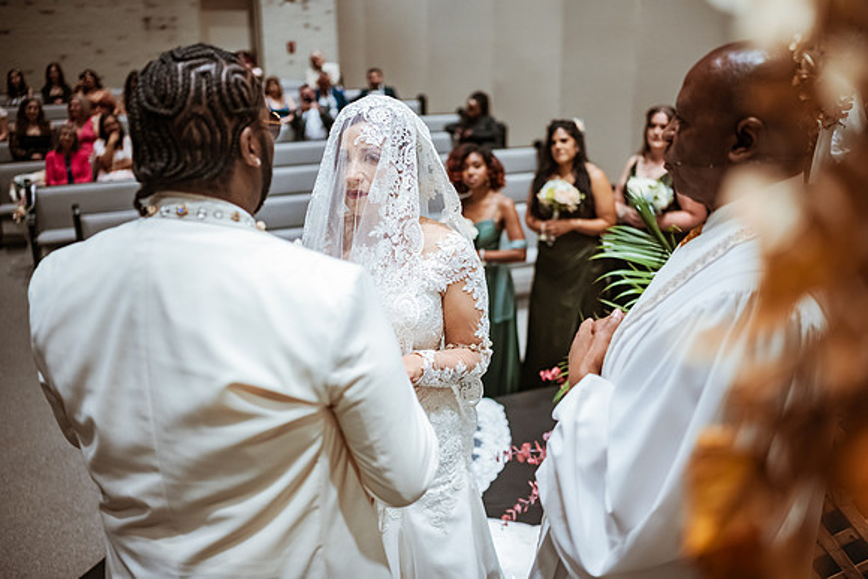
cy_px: 290
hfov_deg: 54.4
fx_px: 844
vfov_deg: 37.9
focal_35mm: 35
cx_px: 434
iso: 1000
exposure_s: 1/500
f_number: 1.8
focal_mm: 35
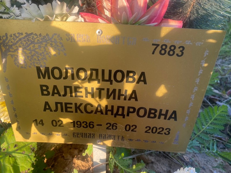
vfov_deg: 53.1
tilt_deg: -36.5
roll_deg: +9.3
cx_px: 116
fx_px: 174
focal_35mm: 26
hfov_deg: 67.3
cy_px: 86
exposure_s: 1/241
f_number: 1.8
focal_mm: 4.25
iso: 32
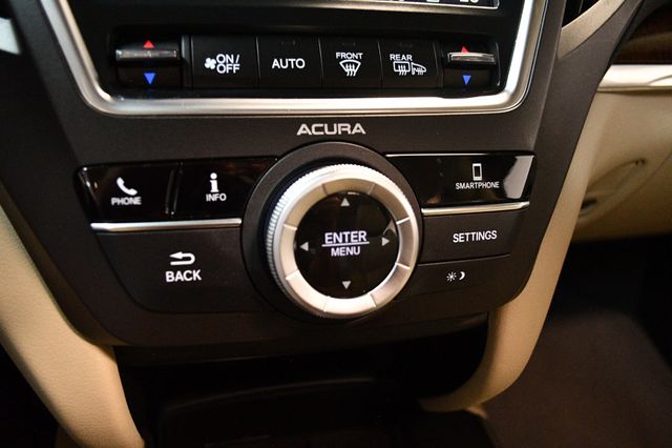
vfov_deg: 43.6
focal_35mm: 30
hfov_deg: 62.0
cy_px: 224
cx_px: 336
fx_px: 560
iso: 4500
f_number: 3.8
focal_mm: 20
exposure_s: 1/60
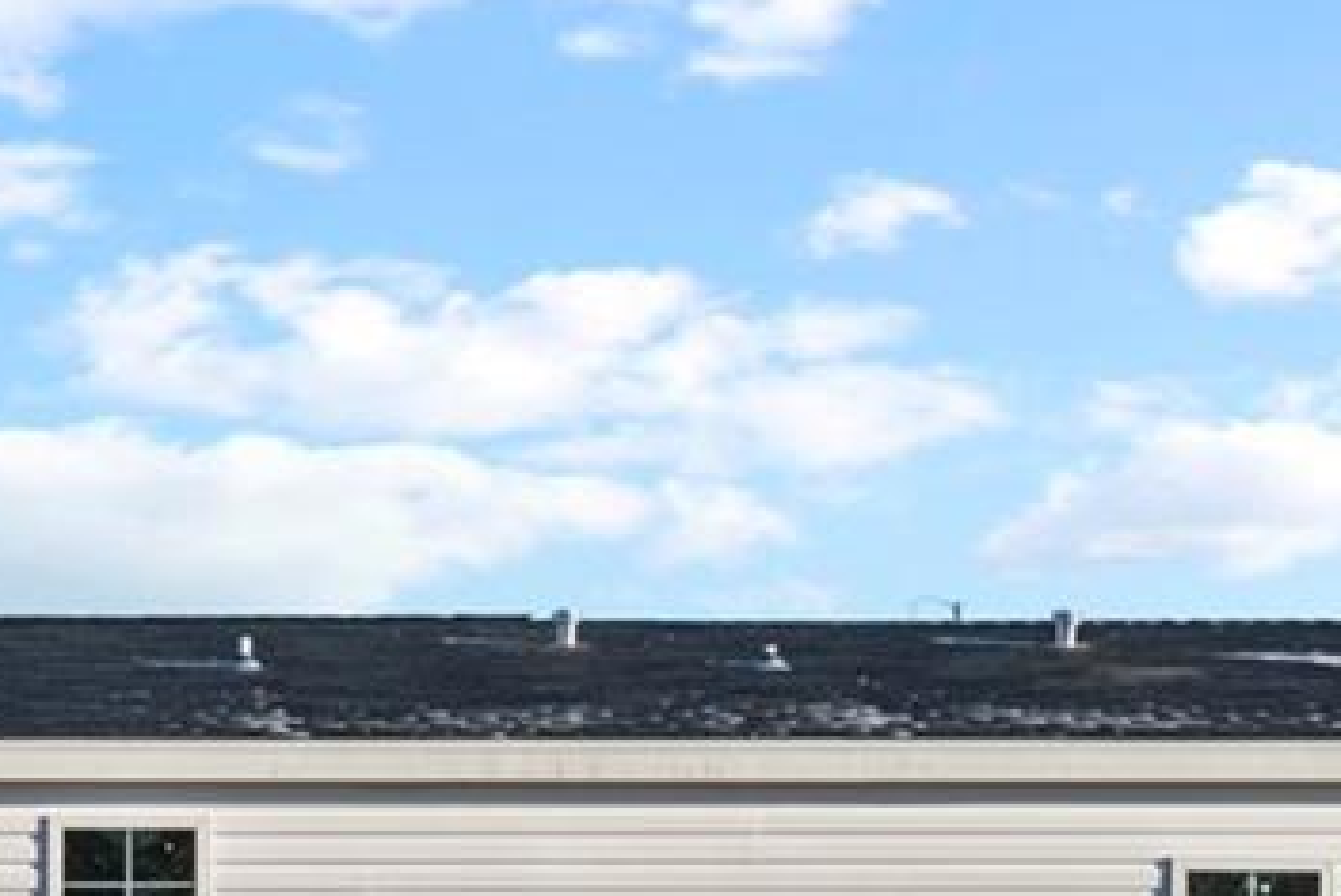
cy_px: 1163
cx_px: -453
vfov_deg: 8.5
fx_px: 5925
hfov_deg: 12.5
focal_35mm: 159
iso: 100
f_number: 8
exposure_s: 1/100
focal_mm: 35
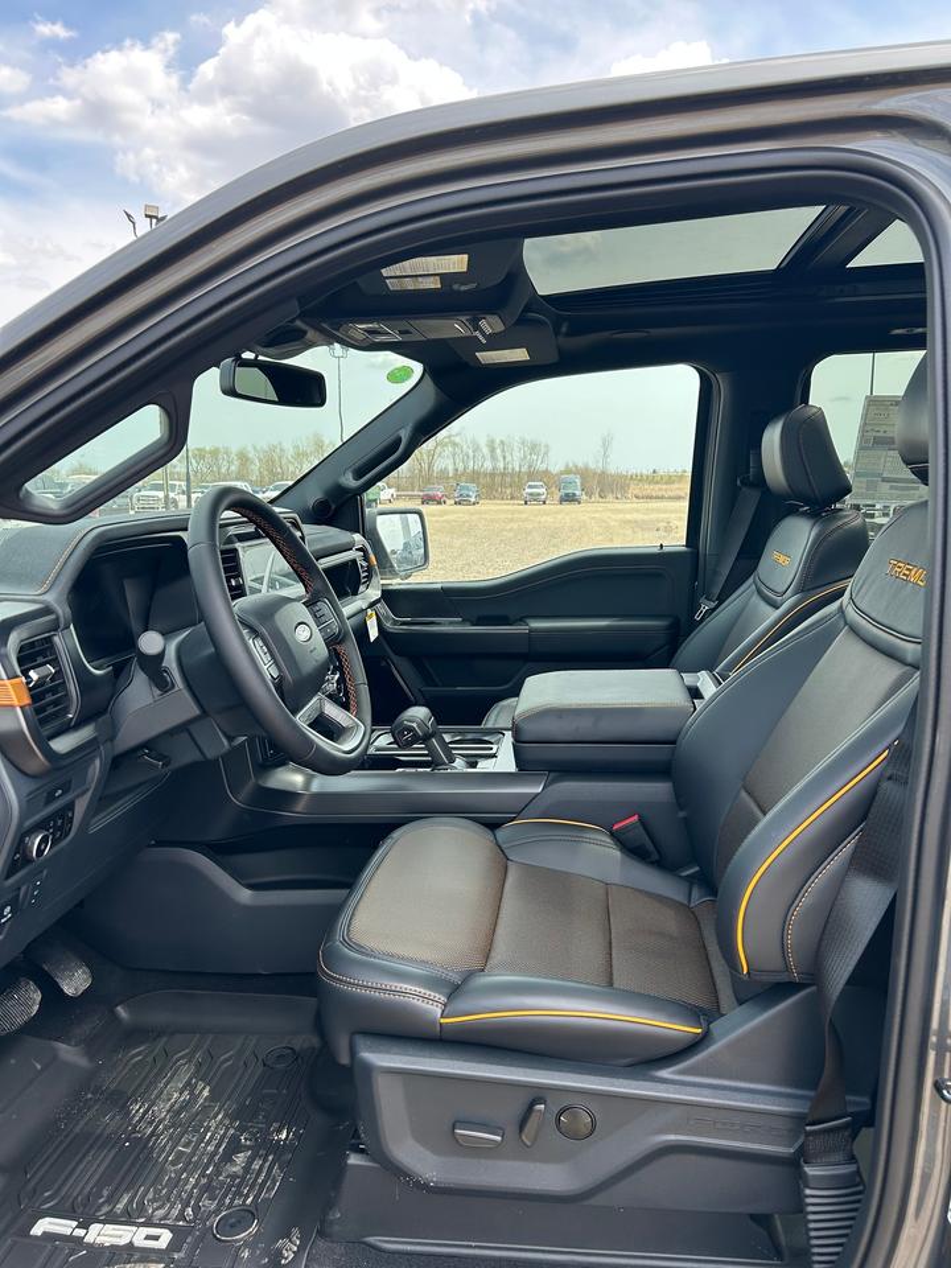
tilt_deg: -10.8
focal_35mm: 26
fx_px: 952
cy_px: 634
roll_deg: +0.4
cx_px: 476
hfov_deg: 53.1
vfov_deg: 67.3
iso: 50
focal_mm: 5.7
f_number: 1.5
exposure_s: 1/743
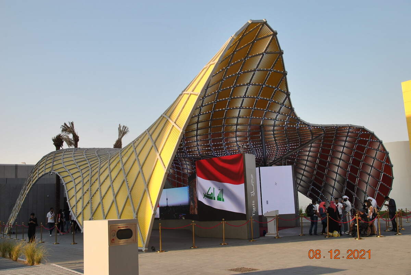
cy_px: 138
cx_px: 206
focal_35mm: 39
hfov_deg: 49.5
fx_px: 446
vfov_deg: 34.3
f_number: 7.1
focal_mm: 26
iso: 100
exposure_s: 1/200
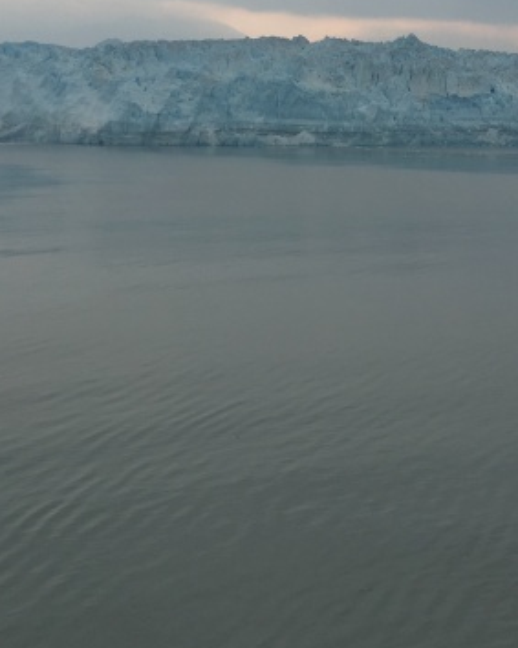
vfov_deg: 29.2
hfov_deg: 23.8
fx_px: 1227
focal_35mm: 64
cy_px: 170
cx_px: 286
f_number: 2.2
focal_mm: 4.15
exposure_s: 1/1166
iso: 25
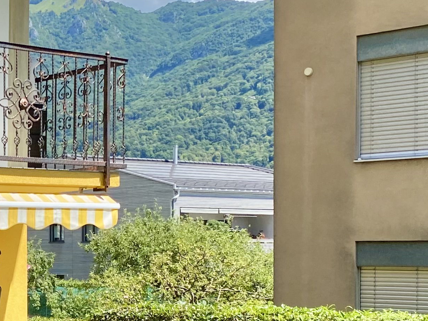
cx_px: -71
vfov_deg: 17.0
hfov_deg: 21.3
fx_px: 1063
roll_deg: -0.2
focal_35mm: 86
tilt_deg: -0.6
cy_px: 272
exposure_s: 1/1447
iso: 32
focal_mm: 4.25
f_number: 1.8
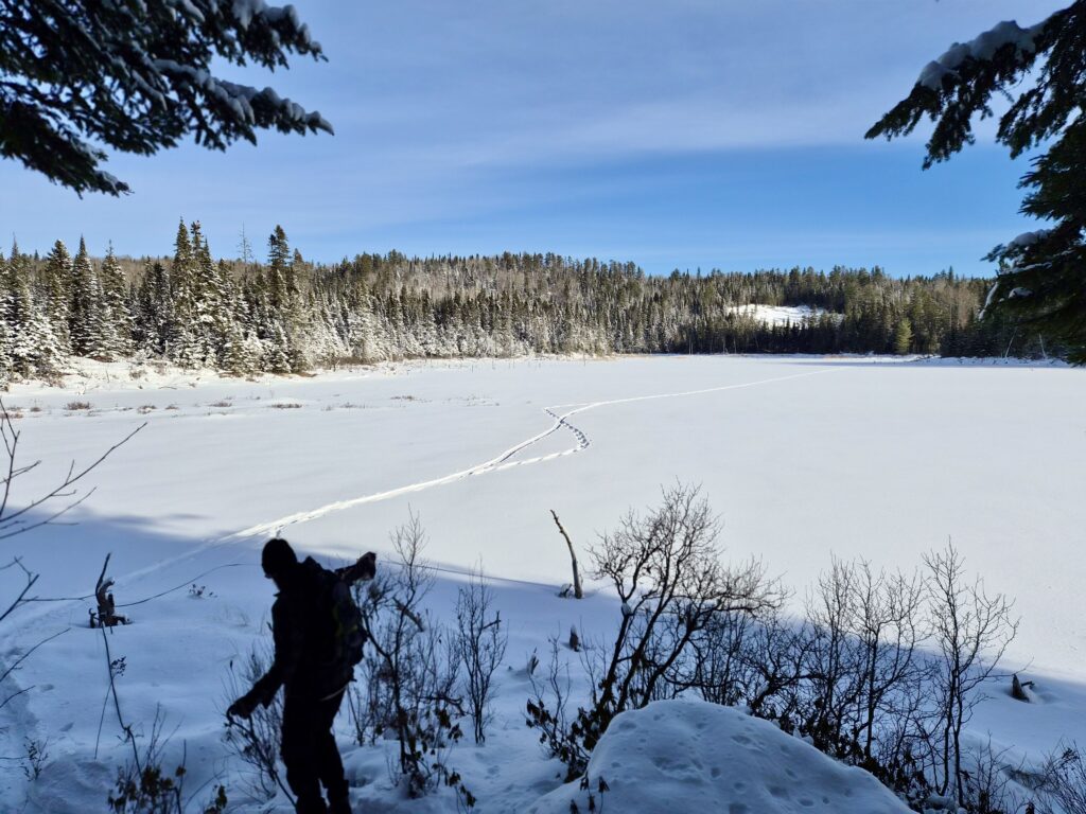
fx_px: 722
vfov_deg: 58.9
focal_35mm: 23
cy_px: 407
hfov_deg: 73.9
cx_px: 543
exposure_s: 1/7696
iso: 64
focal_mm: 5.4
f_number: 1.8
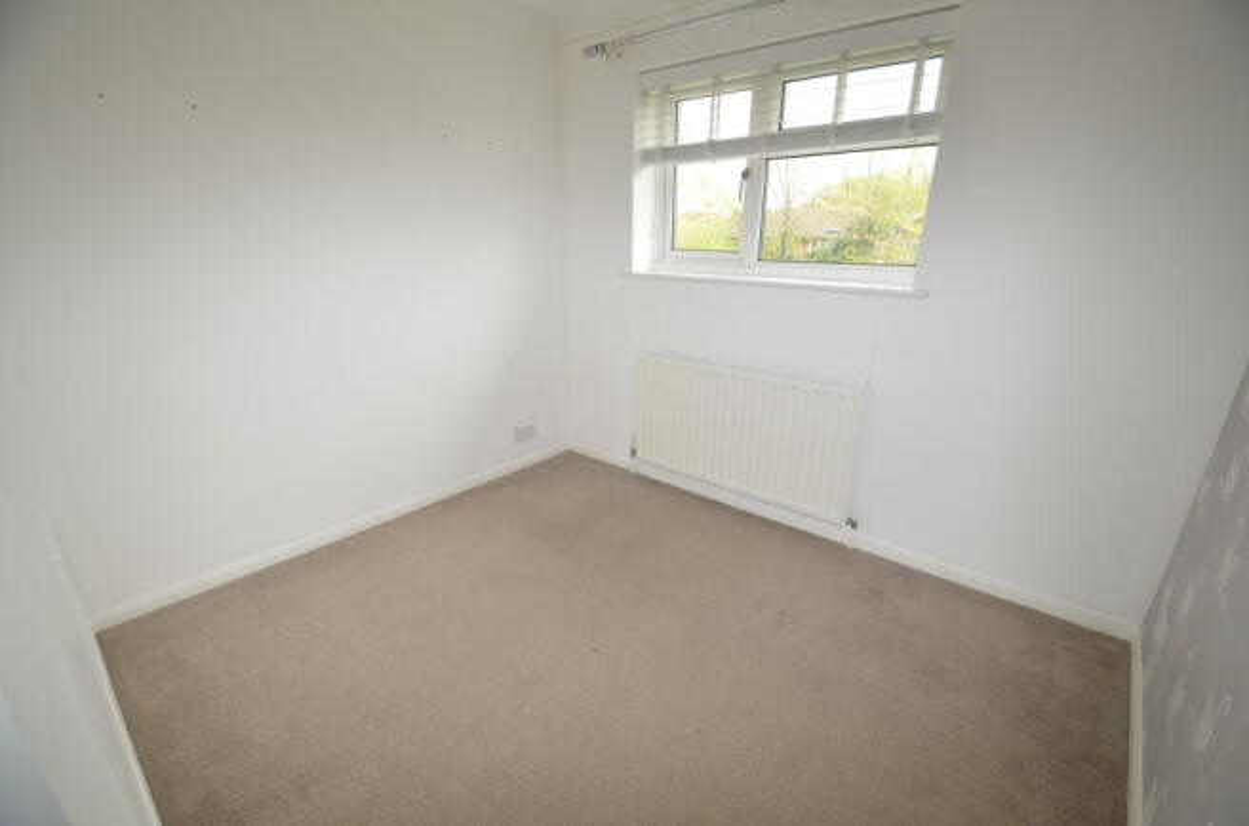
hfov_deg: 100.5
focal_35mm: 15
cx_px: 624
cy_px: 413
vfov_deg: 77.0
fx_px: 519
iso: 200
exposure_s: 1/60
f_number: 4
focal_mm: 10
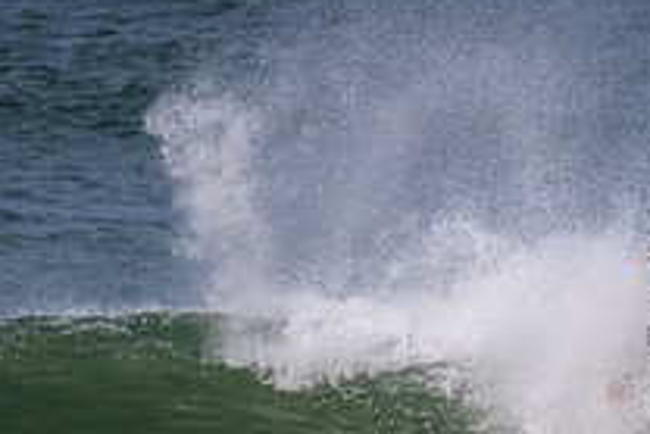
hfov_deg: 0.9
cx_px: 678
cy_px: 464
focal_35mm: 2231
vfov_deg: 0.6
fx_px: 40309
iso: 640
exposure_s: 1/2000
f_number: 11
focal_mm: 800
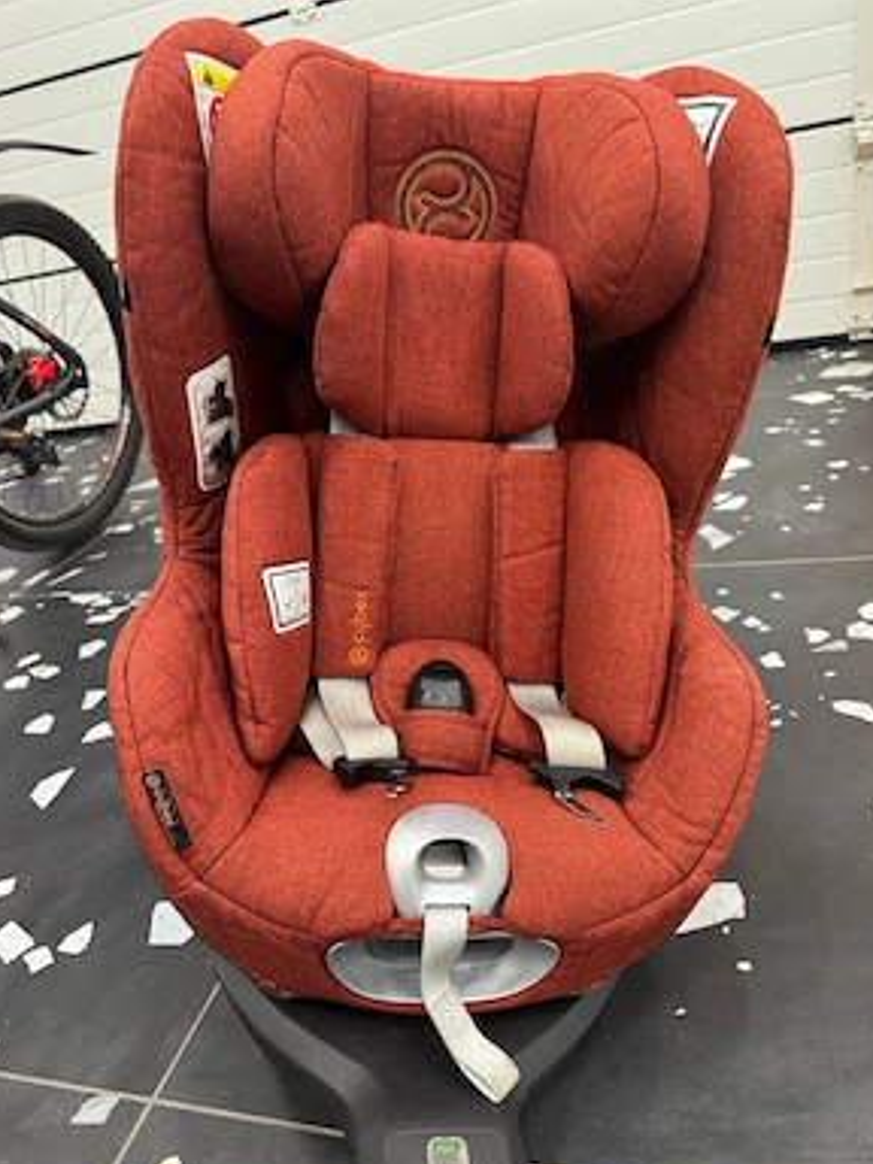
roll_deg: +11.8
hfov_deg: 54.9
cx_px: 440
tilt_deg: -25.3
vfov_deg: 69.4
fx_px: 841
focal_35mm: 25
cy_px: 603
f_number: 1.78
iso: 500
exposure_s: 1/60
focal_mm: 6.76
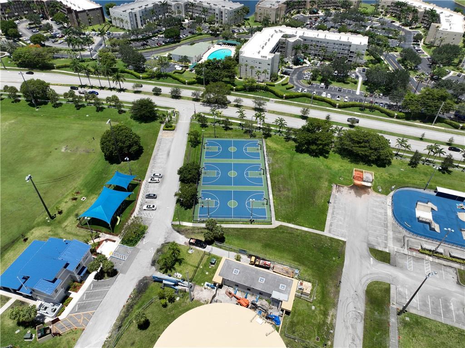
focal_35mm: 24
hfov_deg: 71.6
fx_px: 322
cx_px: 232
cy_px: 174
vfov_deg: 56.8
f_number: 2.8
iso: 110
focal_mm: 12.29
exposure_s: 1/2500
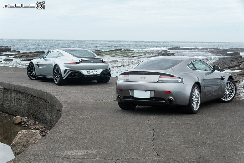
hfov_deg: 27.0
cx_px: 122
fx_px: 509
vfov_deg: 18.2
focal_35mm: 75
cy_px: 82
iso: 400
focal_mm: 75
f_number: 5.6
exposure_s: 1/125
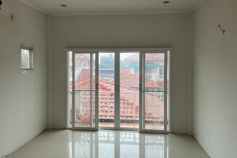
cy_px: 74
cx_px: 116
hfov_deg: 60.3
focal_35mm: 31
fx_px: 204
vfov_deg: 42.3
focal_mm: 3
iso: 40
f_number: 1.8
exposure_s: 1/100
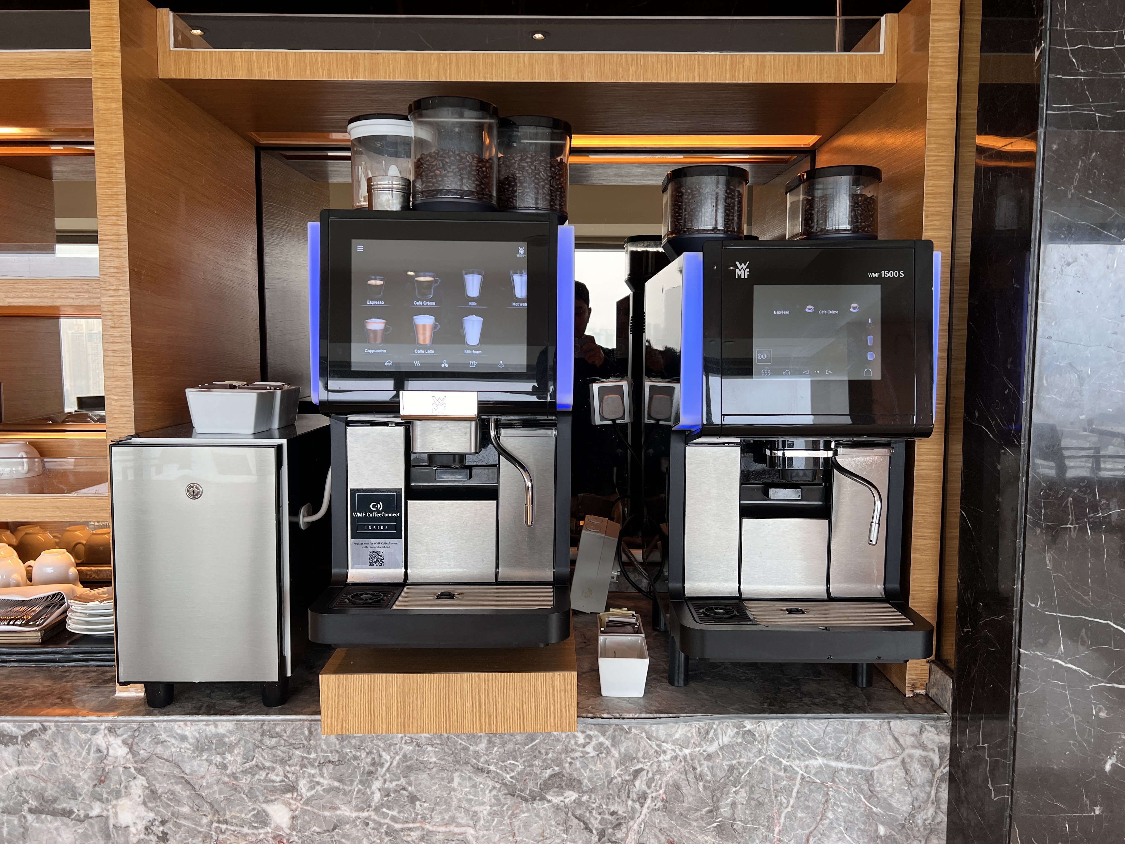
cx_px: 562
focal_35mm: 26
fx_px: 845
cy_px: 422
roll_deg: -0.3
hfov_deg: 67.3
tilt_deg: -5.7
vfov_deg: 53.1
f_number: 1.5
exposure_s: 1/100
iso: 64
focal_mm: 5.7
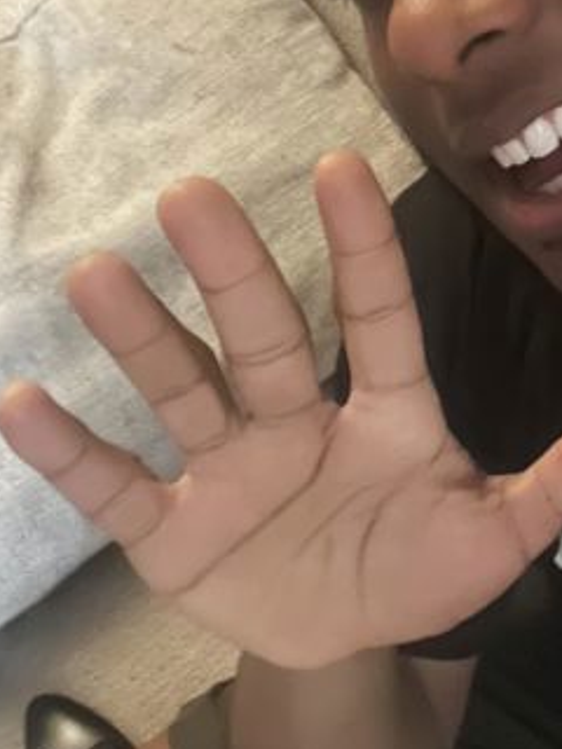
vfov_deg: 34.4
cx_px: 496
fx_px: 1191
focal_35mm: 55
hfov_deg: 25.8
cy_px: 214
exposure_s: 1/15
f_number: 2.2
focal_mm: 2.71
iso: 1600
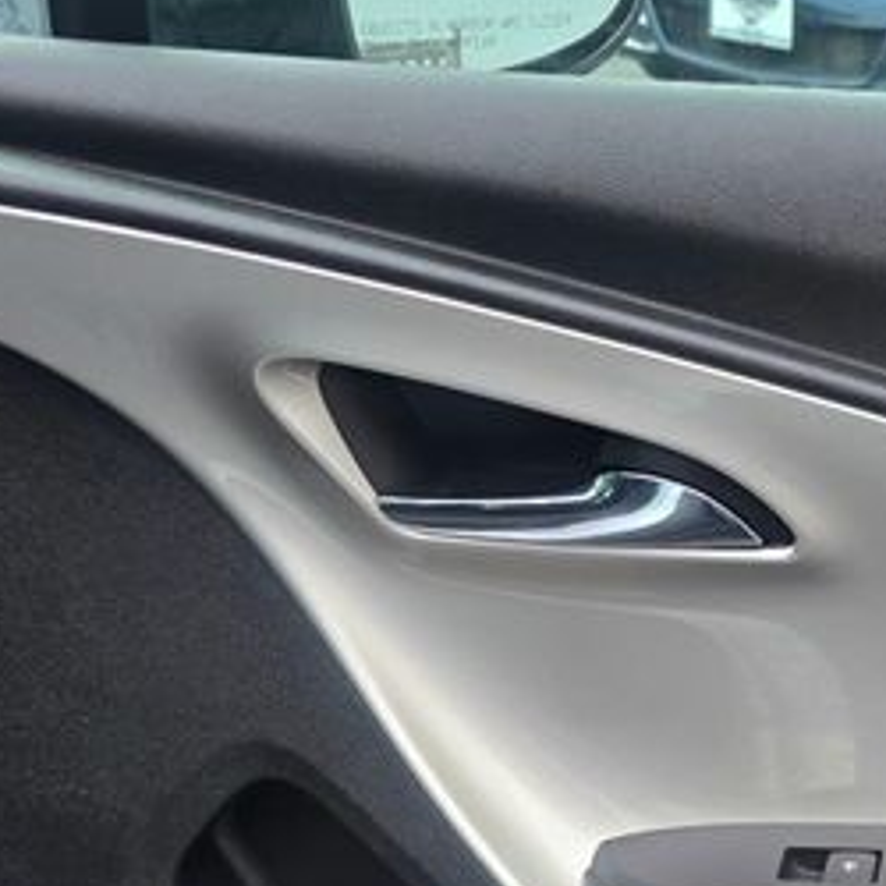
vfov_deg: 31.1
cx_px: 996
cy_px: 822
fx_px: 1506
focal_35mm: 52
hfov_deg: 29.3
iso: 80
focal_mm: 6.3
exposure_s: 1/120
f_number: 1.7
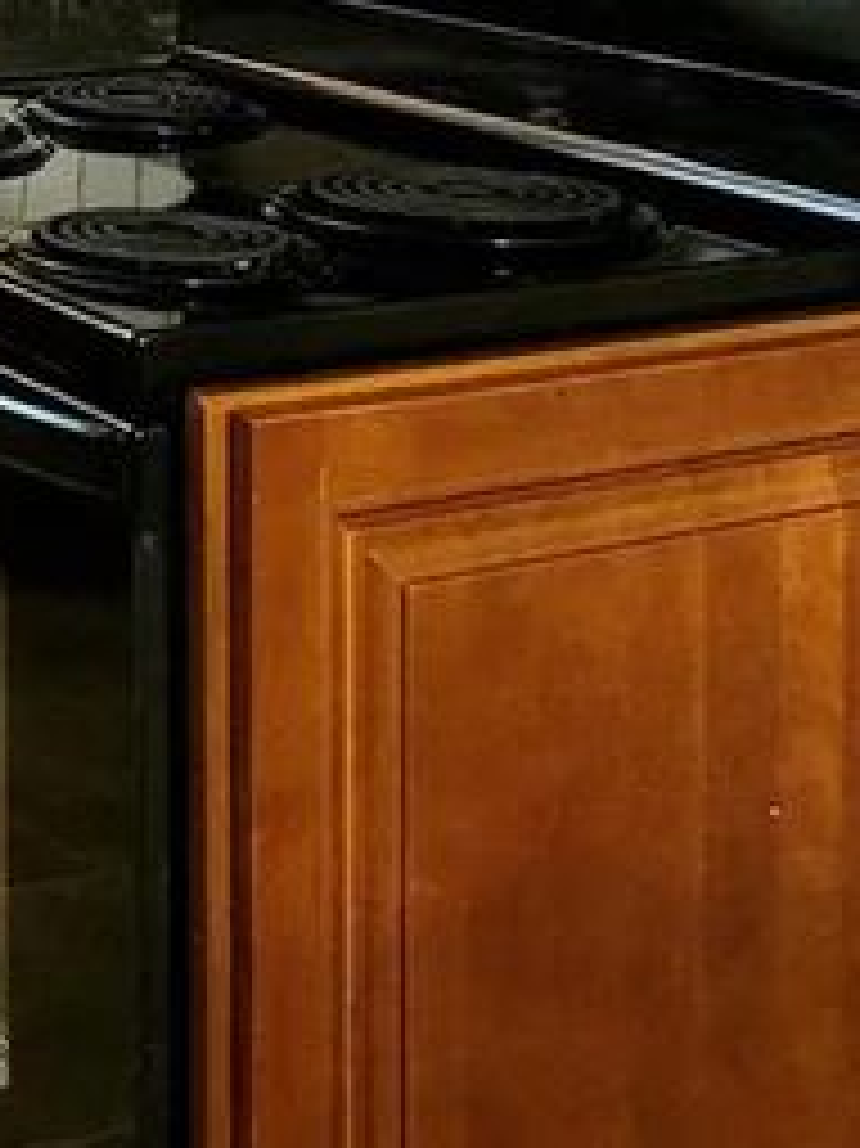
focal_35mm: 77
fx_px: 2553
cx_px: -419
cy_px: -277
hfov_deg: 17.3
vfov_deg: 23.0
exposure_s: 1/120
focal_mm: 6.3
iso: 1250
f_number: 1.7
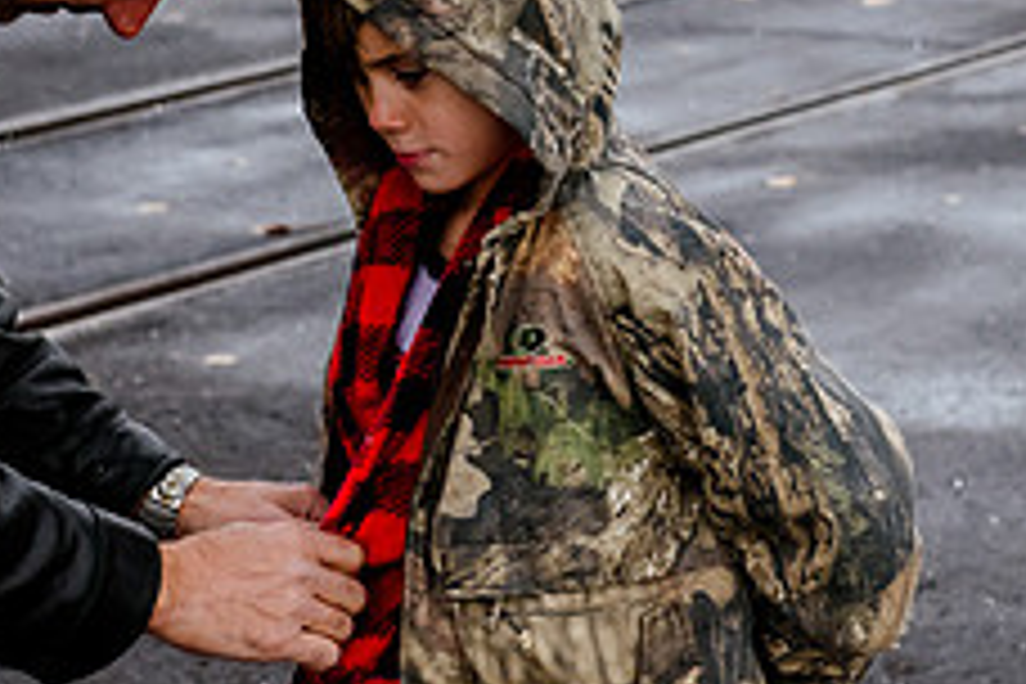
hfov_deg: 11.5
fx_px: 5073
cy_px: 236
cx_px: 518
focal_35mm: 178
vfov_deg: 7.7
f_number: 7.1
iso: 1250
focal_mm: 70
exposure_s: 1/320
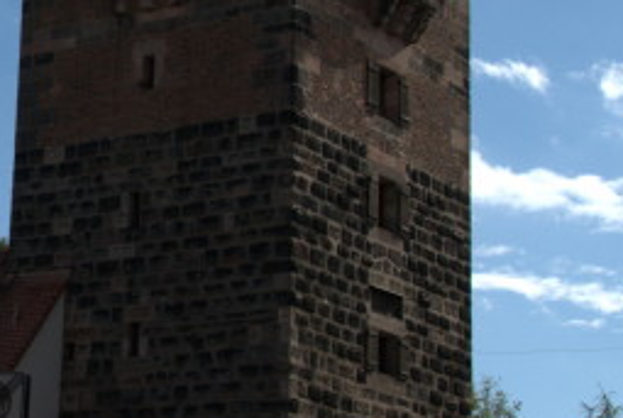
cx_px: -103
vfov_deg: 12.2
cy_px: 147
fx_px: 1959
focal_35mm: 113
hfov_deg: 17.3
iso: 200
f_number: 10
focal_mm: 24
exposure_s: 1/400
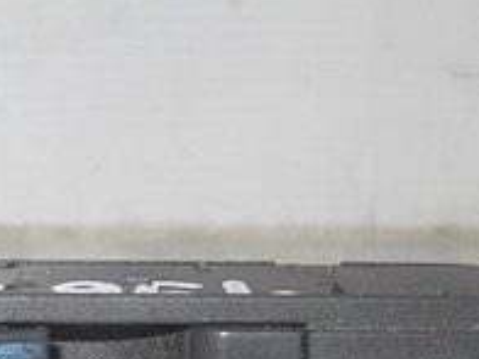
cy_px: 488
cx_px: 66
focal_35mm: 134
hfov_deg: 14.6
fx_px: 1854
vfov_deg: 10.8
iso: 80
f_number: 5.5
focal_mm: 6.72
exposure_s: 1/30
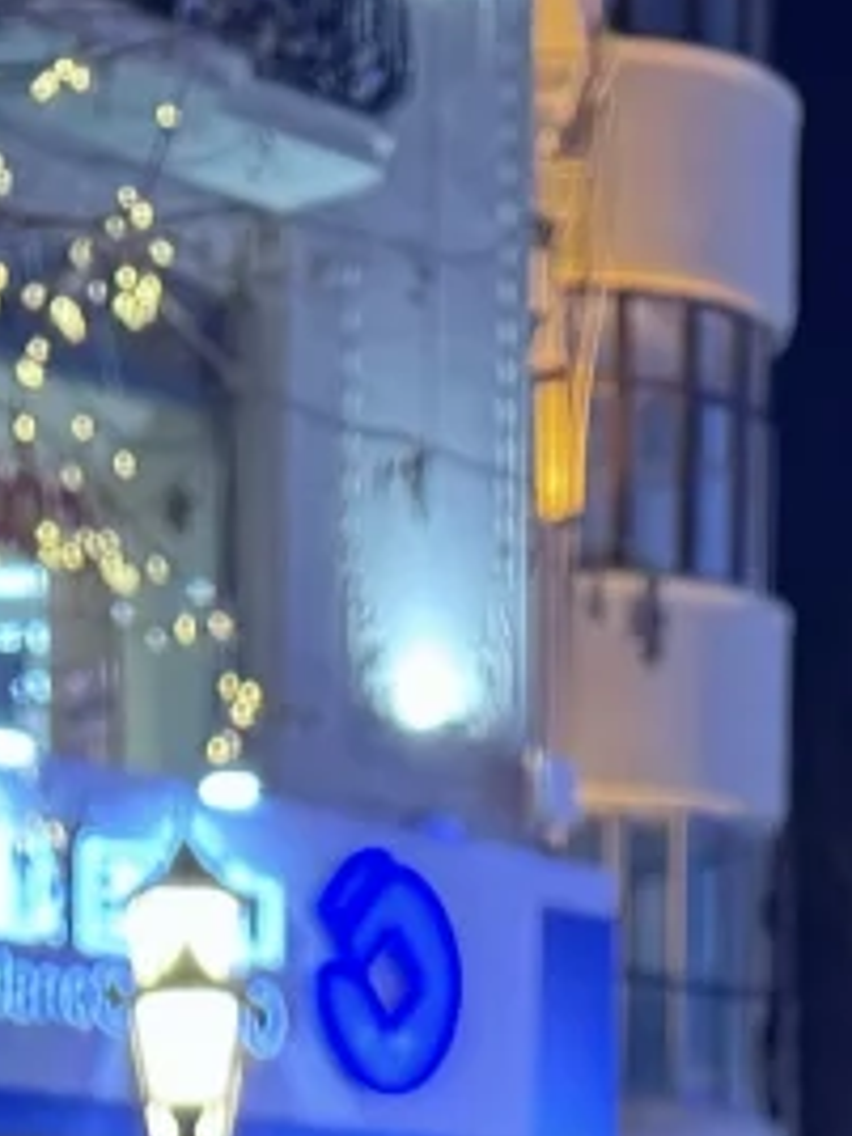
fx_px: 4233
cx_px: 365
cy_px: 2908
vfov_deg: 11.8
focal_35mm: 129
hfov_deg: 11.5
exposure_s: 1/50
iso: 250
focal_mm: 6.76
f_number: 1.78
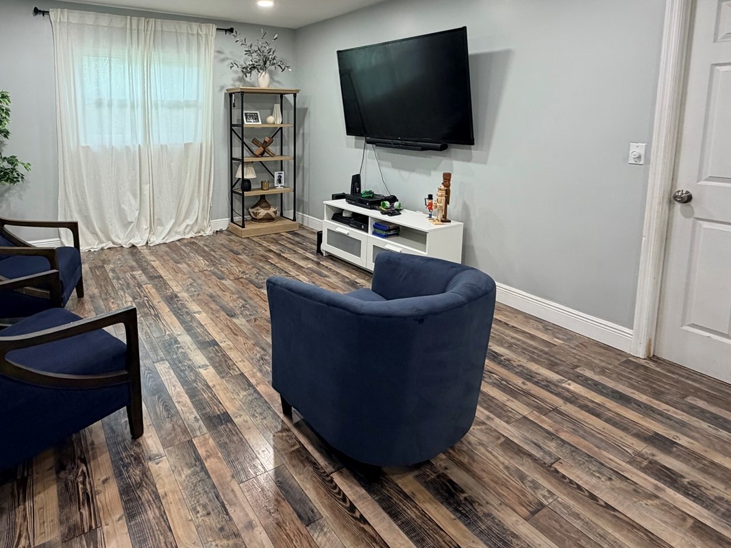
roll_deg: -0.1
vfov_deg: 61.2
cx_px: 273
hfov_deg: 77.5
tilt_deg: -6.1
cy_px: 164
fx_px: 443
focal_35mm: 21
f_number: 2.2
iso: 200
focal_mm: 2.22
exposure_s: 1/60
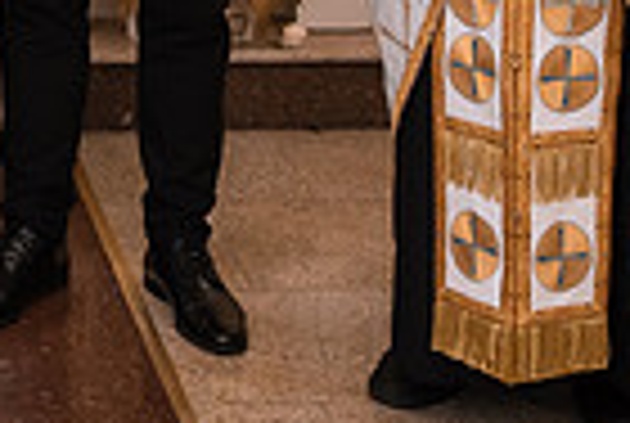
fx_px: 2280
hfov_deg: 14.6
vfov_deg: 10.0
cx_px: -317
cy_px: -360
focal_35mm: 130
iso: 800
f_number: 2.8
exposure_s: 1/125
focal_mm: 29
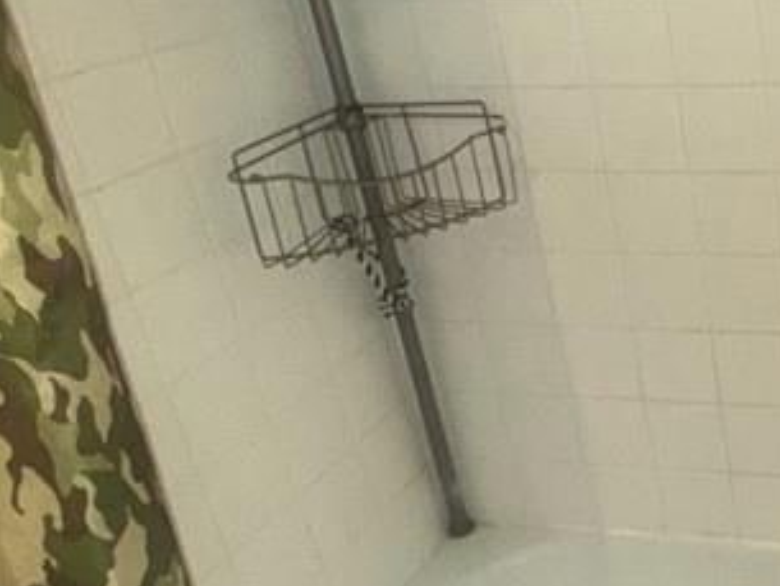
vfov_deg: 30.8
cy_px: 218
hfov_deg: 34.0
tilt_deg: -20.9
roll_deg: +4.7
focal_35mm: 47
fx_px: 1059
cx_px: 895
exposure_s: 1/60
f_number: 2.2
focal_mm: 2.22
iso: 80
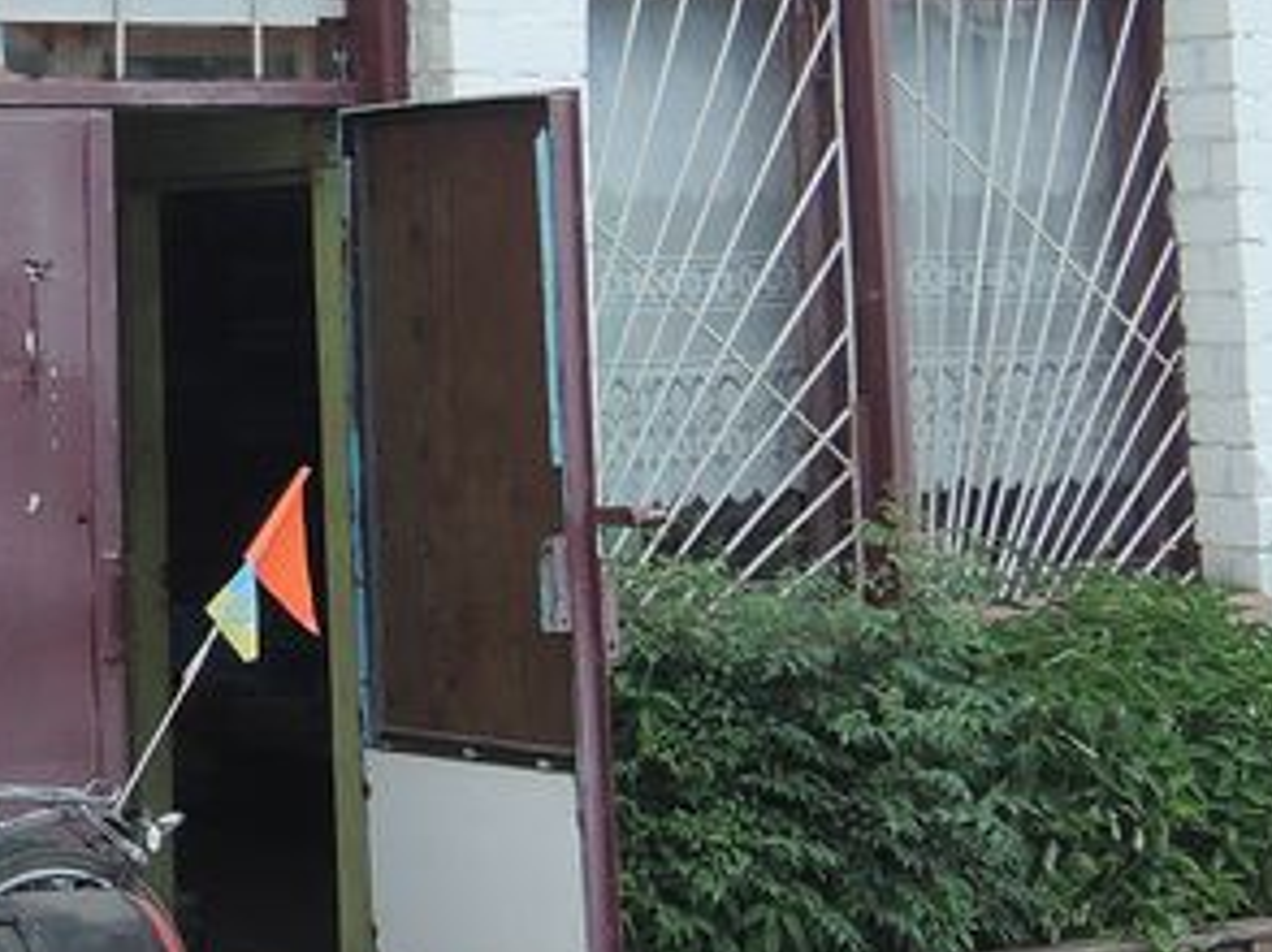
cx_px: -506
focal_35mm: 98
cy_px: -22
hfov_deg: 18.3
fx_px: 3598
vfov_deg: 14.8
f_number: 2.8
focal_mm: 5.1
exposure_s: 1/500
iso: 80
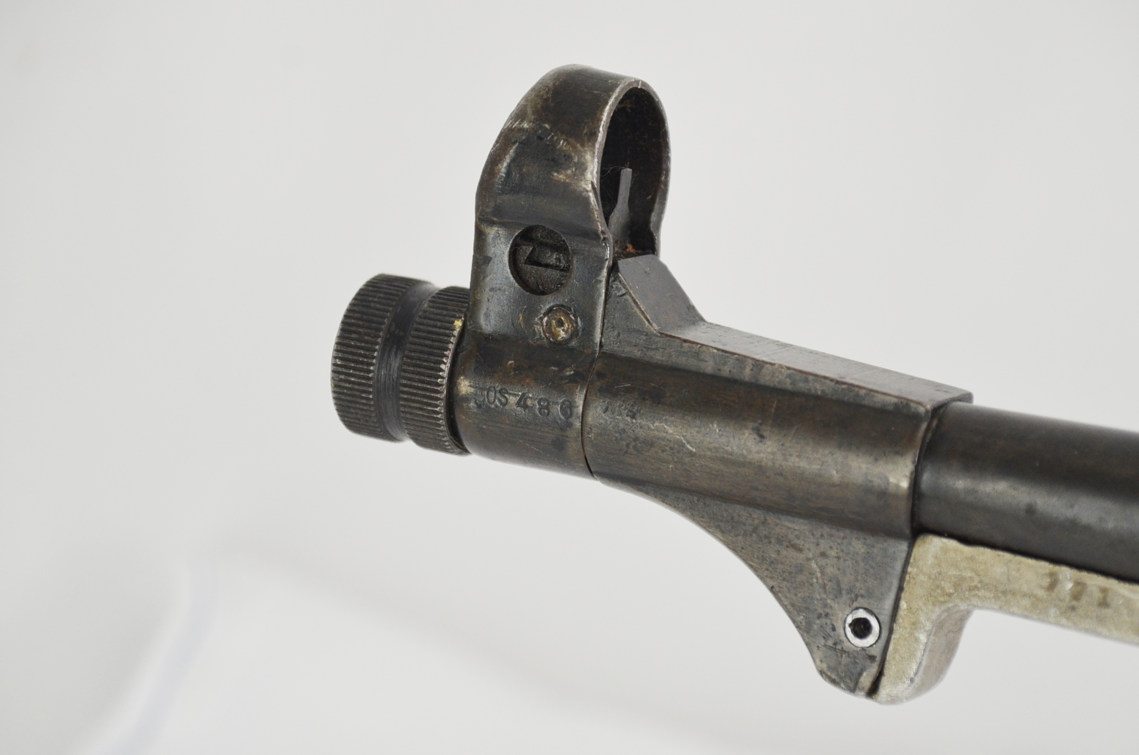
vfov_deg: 5.8
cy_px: 390
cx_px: 590
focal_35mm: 238
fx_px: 7502
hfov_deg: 8.7
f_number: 5.6
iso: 720
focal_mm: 135
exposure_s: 1/250
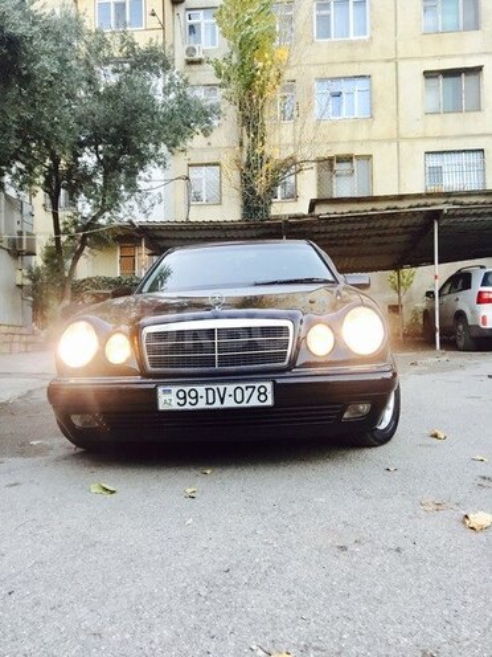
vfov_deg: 61.7
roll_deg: +1.4
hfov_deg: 48.2
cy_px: 328
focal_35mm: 29
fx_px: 550
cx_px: 246
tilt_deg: +0.9
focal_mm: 4.15
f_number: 2.2
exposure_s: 1/33
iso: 40
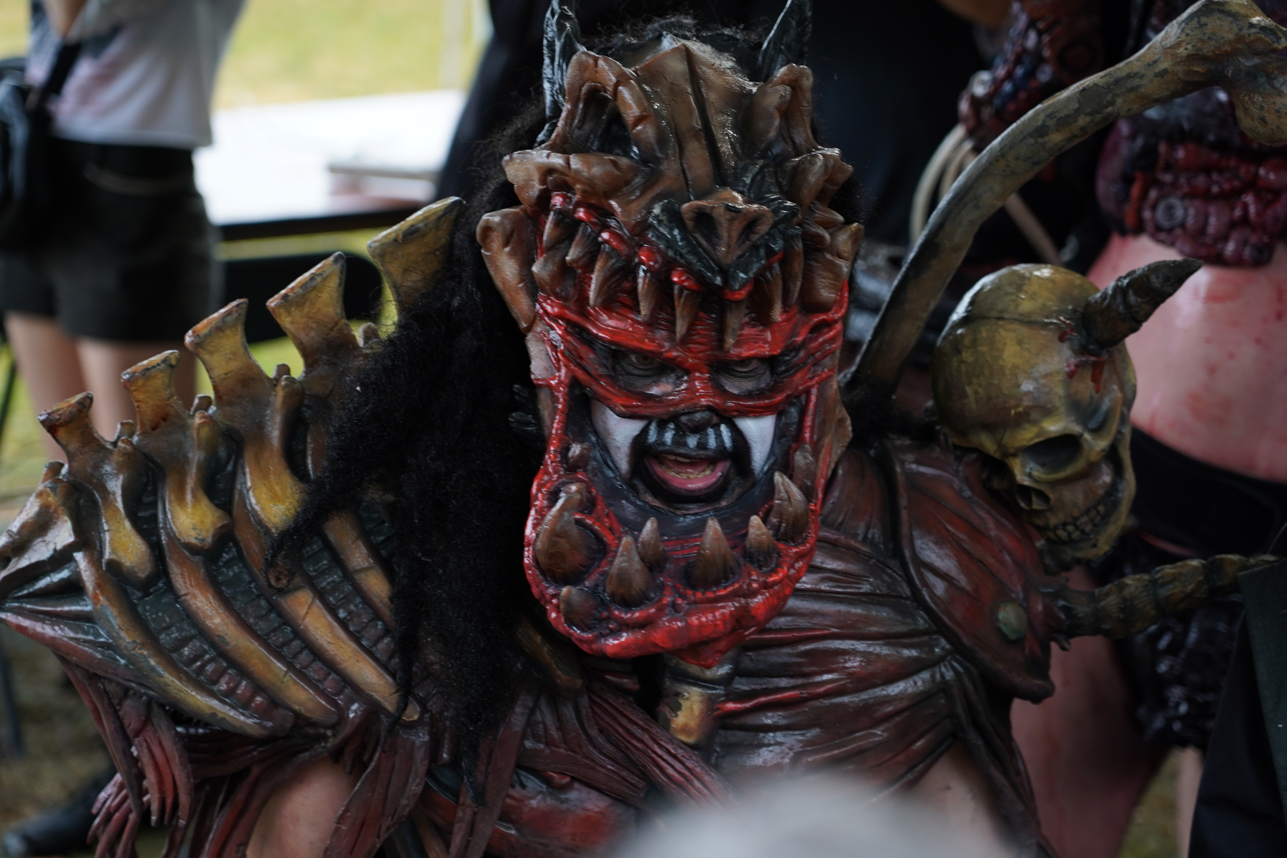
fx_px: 3753
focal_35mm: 105
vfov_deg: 13.0
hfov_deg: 19.5
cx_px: 644
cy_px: 429
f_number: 4
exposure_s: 1/125
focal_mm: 105
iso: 800
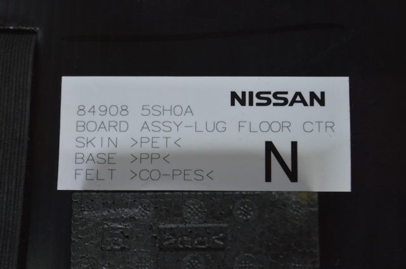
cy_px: 134
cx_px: 203
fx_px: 929
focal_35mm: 82
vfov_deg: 16.5
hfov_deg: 24.6
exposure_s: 1/25
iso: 400
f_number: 5.6
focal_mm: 55
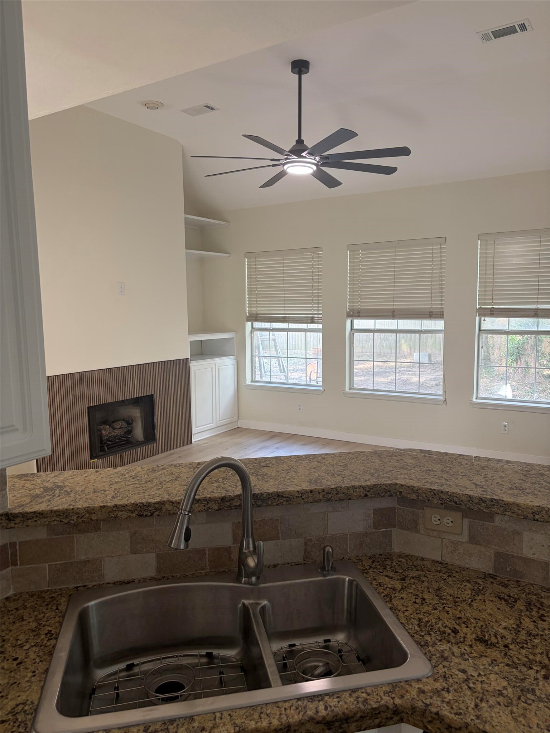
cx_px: 275
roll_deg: +1.1
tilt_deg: -7.2
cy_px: 366
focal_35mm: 26
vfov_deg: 67.3
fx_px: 551
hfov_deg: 53.1
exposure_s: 1/60
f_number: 1.6
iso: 100
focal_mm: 5.96
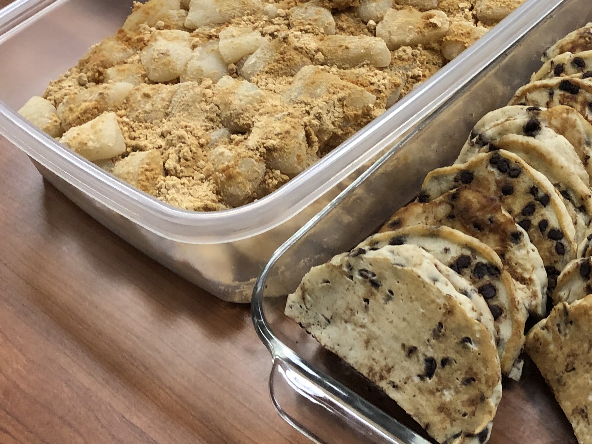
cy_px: 97
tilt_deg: -39.9
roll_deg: +3.3
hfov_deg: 28.1
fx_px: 1129
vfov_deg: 22.0
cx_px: 552
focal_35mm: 66
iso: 40
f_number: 1.8
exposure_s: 1/20
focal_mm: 3.99
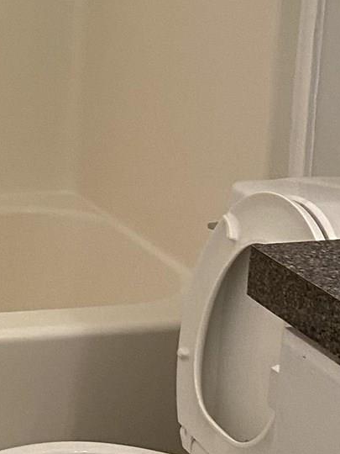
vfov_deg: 17.6
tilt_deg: -12.4
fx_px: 1454
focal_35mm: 111
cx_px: -261
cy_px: 106
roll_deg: -0.1
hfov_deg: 12.3
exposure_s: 1/60
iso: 125
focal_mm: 4.25
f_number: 1.8
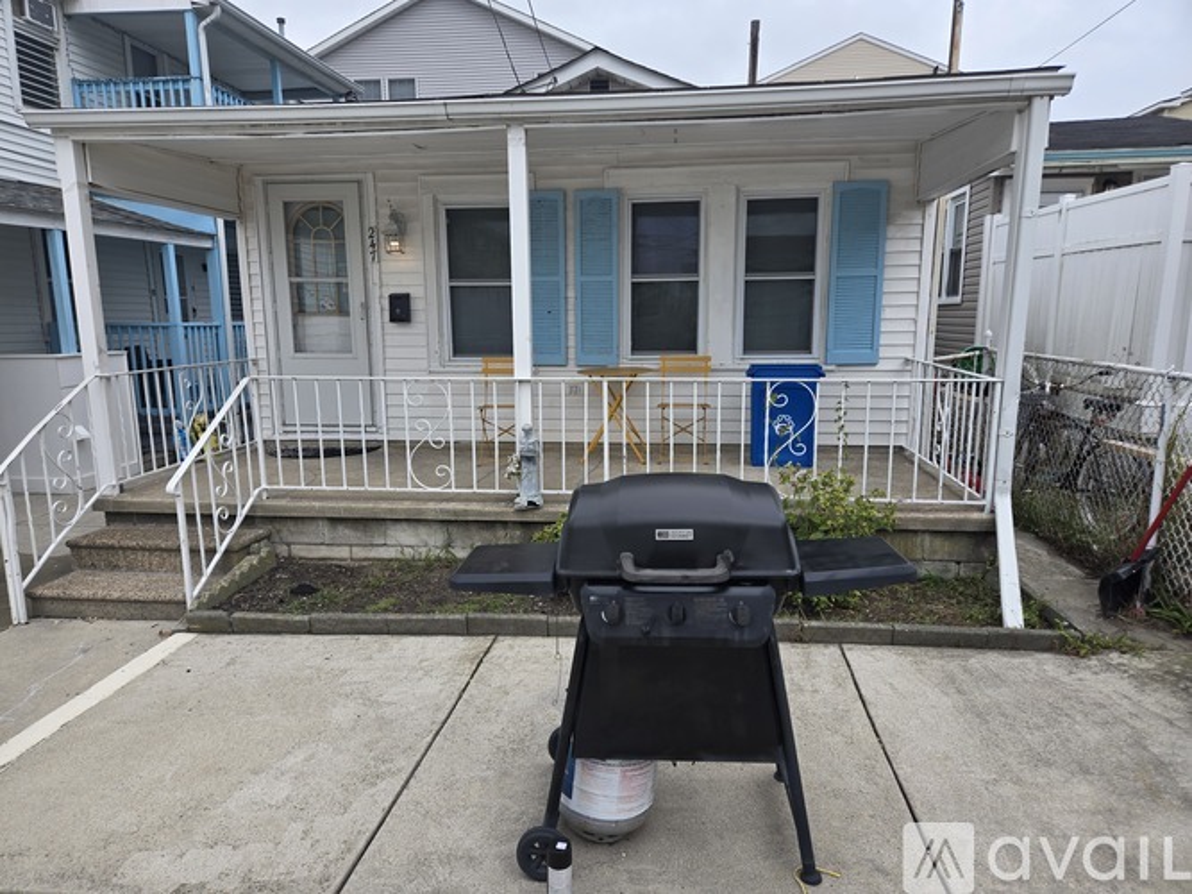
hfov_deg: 73.9
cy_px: 447
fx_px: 792
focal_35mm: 23
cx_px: 596
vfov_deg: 58.9
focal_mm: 5.4
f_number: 1.8
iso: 25
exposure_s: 1/1036
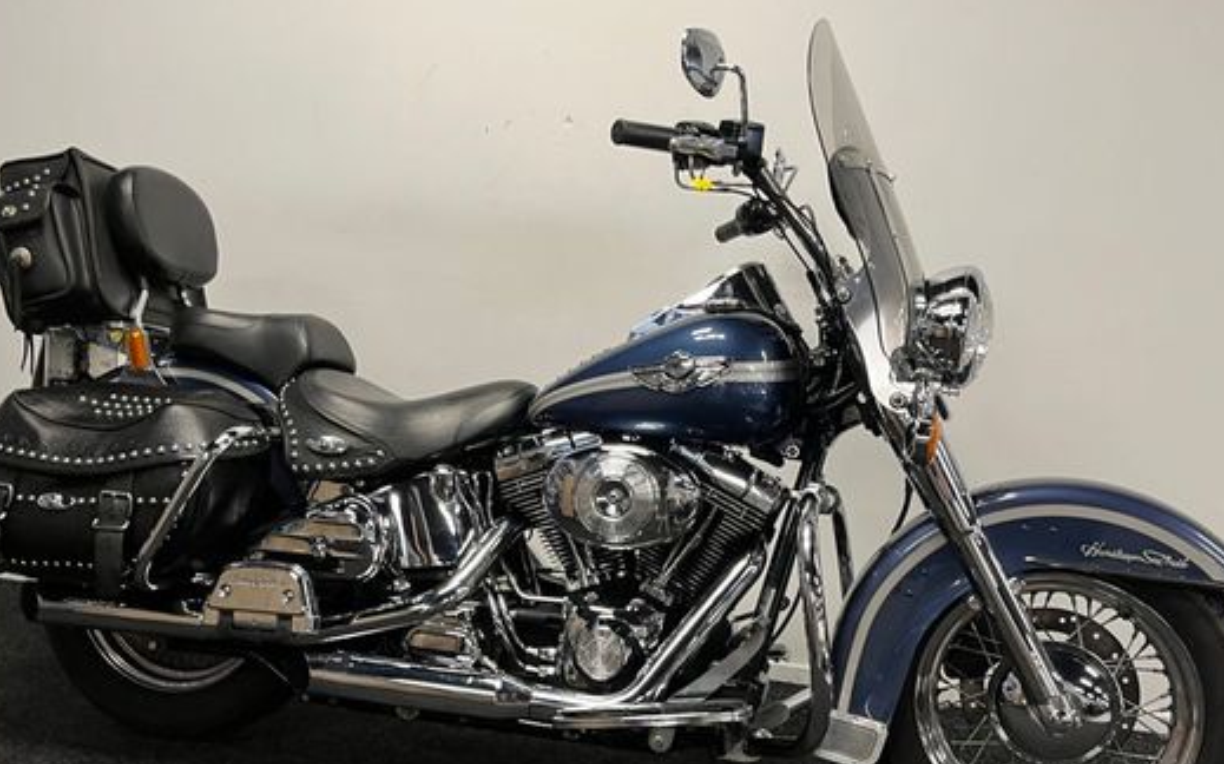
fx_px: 1134
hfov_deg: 56.7
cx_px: 611
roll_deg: -3.1
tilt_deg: -9.8
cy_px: 479
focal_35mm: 34
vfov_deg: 37.0
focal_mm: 5.1
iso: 80
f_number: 1.6
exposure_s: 1/50
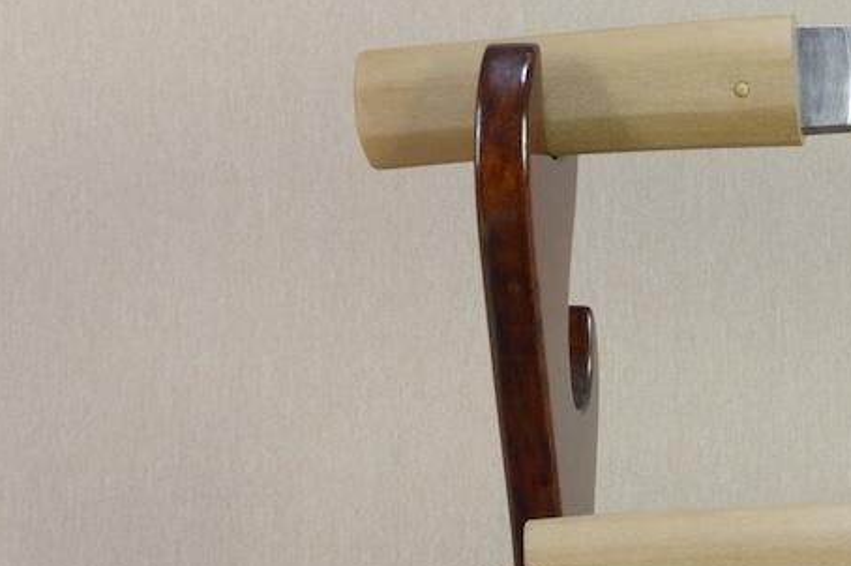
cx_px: 1200
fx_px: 2622
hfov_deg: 17.0
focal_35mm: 111
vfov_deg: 12.3
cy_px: 325
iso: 400
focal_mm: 24
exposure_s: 1/2
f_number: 11
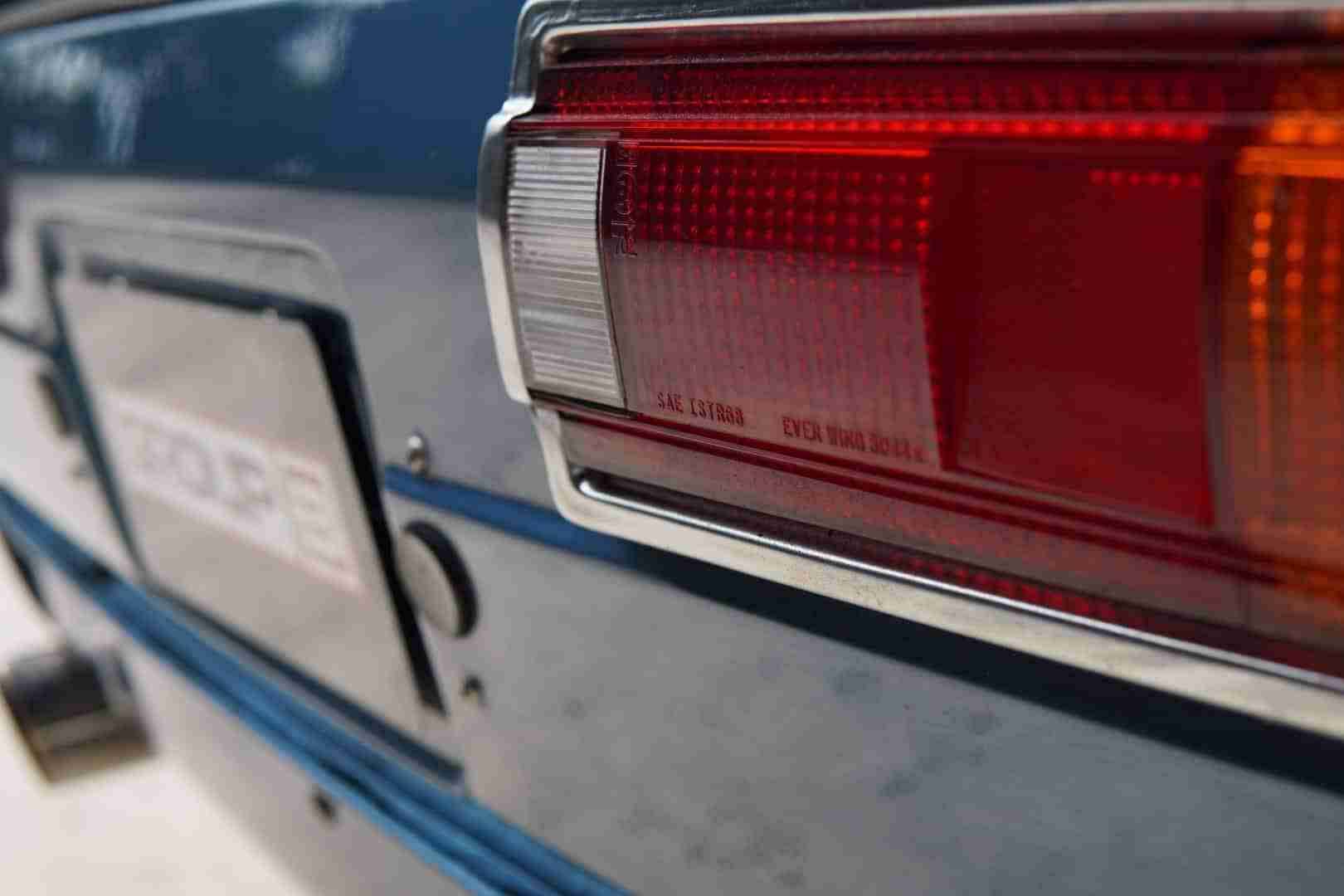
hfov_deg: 43.6
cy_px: 448
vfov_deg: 29.9
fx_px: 1680
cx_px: 672
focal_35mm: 45
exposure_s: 1/60
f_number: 4
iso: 100
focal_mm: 30
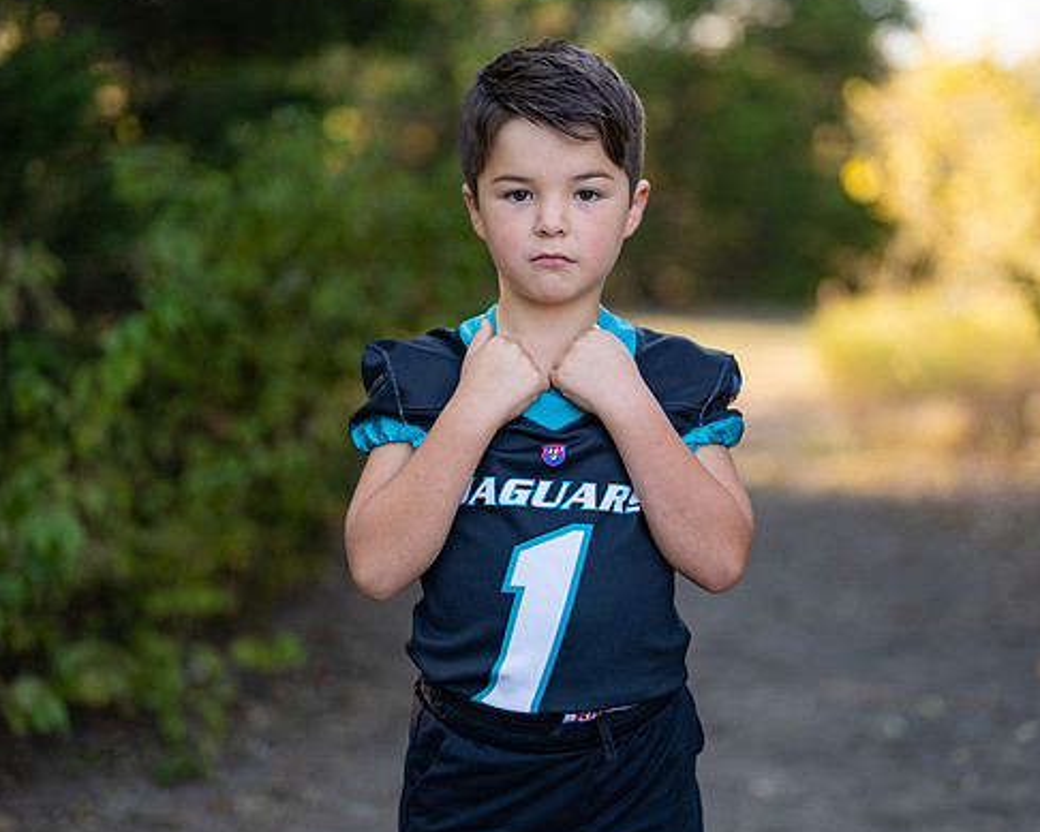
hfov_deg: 28.7
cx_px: 565
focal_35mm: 66
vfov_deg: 23.2
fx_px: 2032
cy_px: 400
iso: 100
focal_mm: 50
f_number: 1.2
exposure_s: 1/800
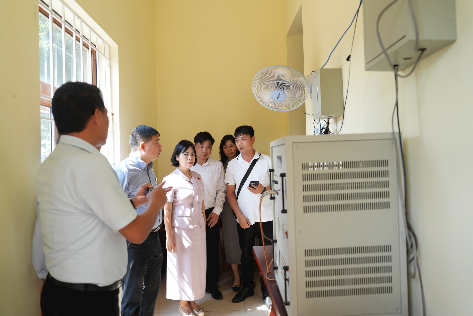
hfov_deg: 71.5
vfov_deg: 51.3
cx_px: 236
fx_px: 328
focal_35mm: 25
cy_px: 158
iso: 250
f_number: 2.8
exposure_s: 1/320
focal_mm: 25
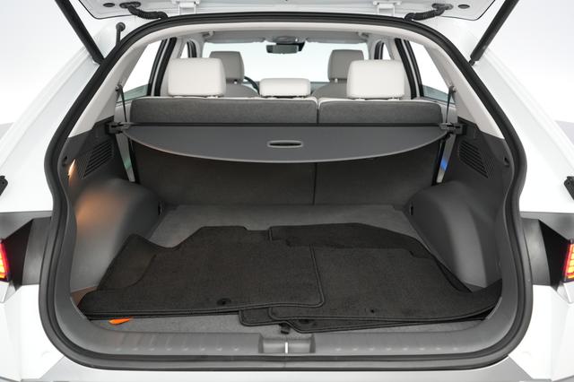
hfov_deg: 65.5
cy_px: 191
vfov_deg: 46.4
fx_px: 446
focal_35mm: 28
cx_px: 287
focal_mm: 28
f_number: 2.8
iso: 3200
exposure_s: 1/160
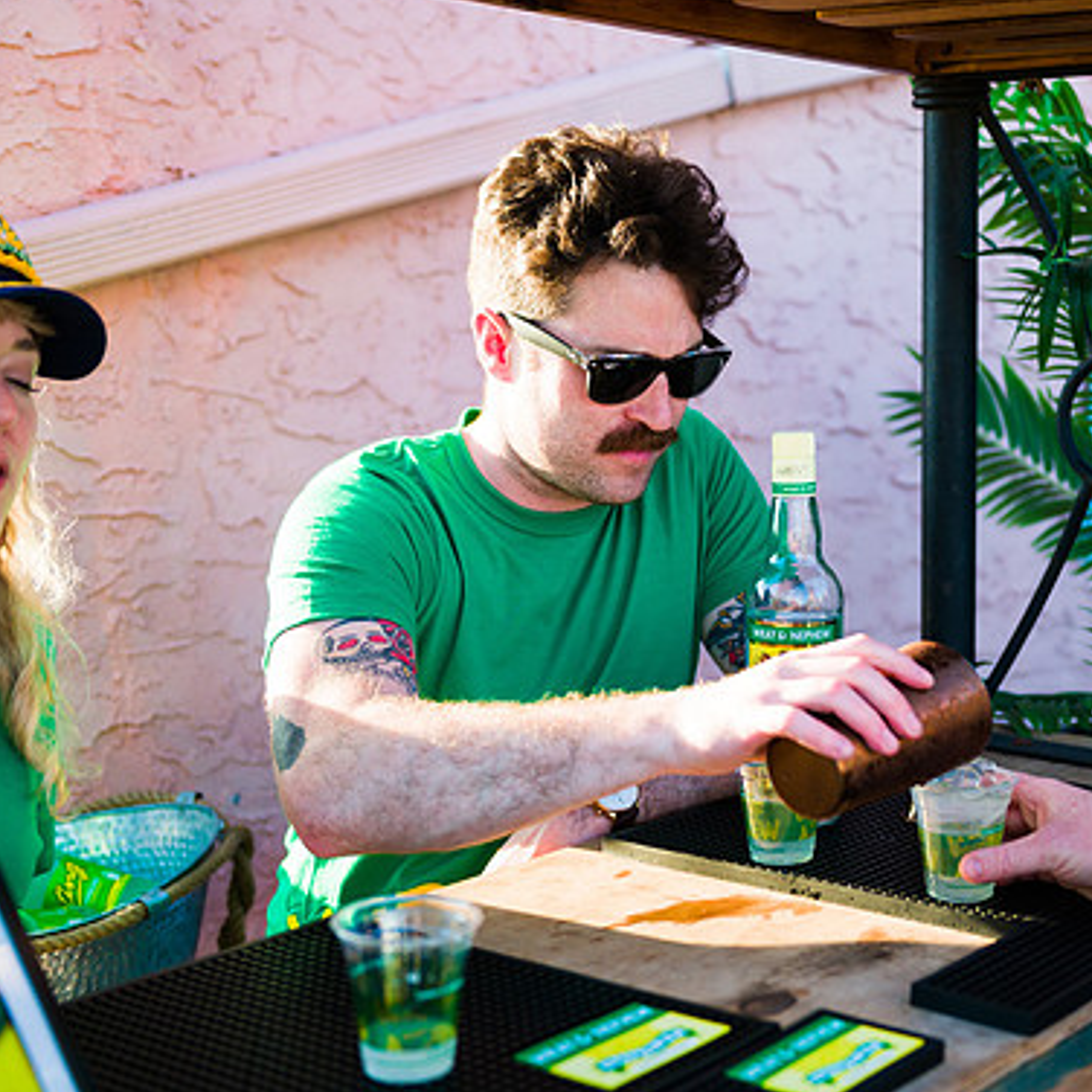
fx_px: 1963
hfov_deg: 30.8
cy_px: 540
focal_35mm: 55
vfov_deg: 31.1
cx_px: 735
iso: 400
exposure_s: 1/1000
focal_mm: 42
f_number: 3.2
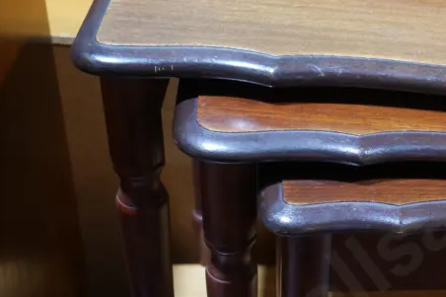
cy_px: 189
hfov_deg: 28.0
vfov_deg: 20.5
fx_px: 817
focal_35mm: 66
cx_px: 483
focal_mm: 14
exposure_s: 1/60
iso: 640
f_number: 3.5
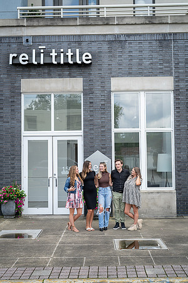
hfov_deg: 27.0
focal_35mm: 50
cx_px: 94
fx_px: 392
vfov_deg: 39.6
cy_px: 142
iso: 100
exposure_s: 1/160
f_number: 4
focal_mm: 50
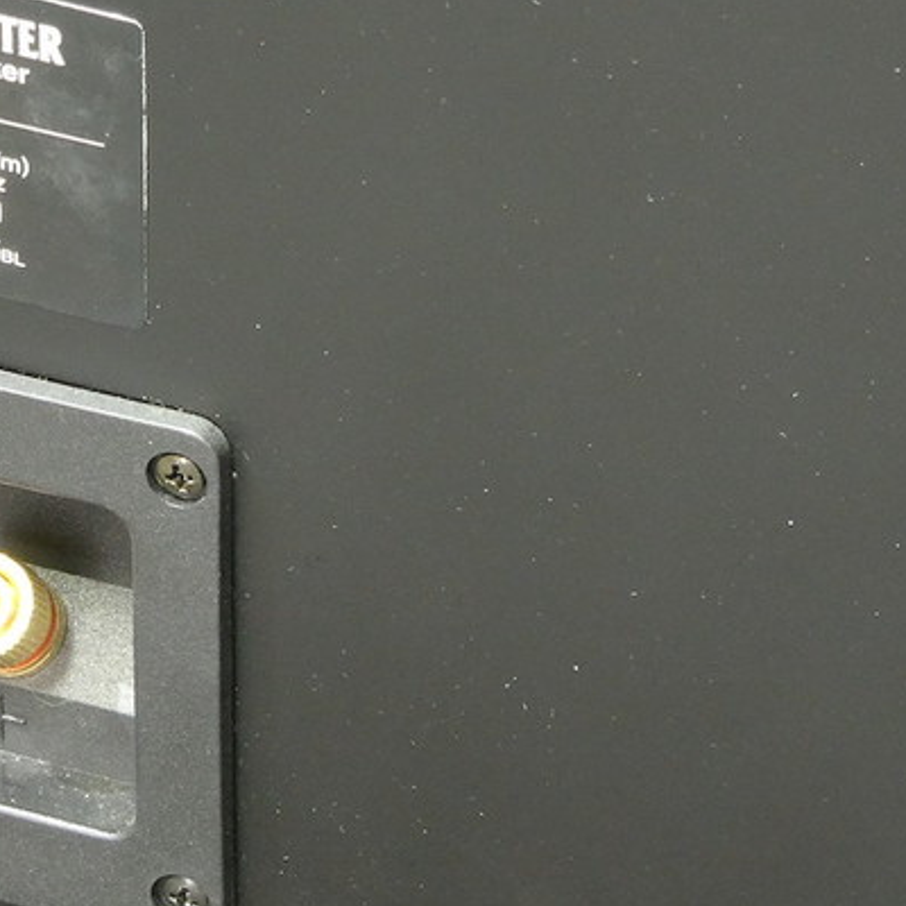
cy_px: 369
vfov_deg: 4.1
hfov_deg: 4.1
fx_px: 12555
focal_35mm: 424
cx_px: -134
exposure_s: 1.3
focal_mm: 35.8
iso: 400
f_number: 5.6
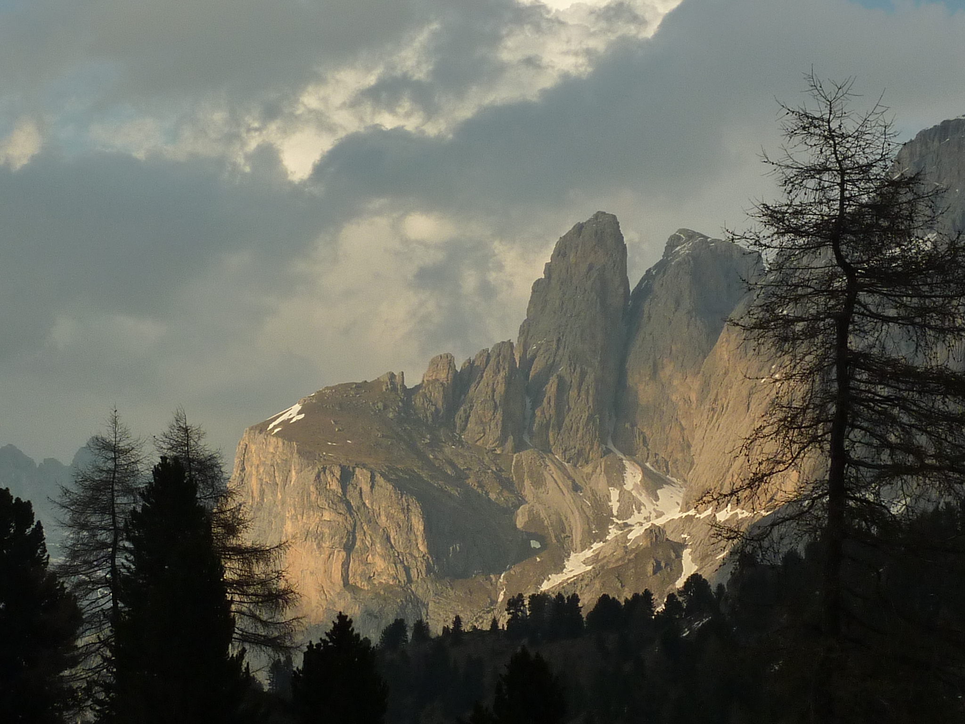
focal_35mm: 76
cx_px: 482
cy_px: 362
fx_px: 2119
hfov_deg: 25.7
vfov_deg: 19.4
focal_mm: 6.9
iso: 125
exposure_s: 1/500
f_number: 5
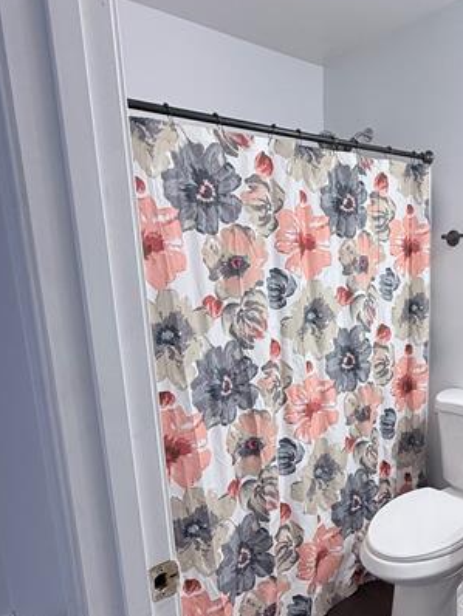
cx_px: 379
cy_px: 354
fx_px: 481
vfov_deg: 64.9
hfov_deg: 48.1
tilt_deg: -10.2
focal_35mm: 27
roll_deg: +0.9
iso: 160
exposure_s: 1/120
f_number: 2.2
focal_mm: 2.22
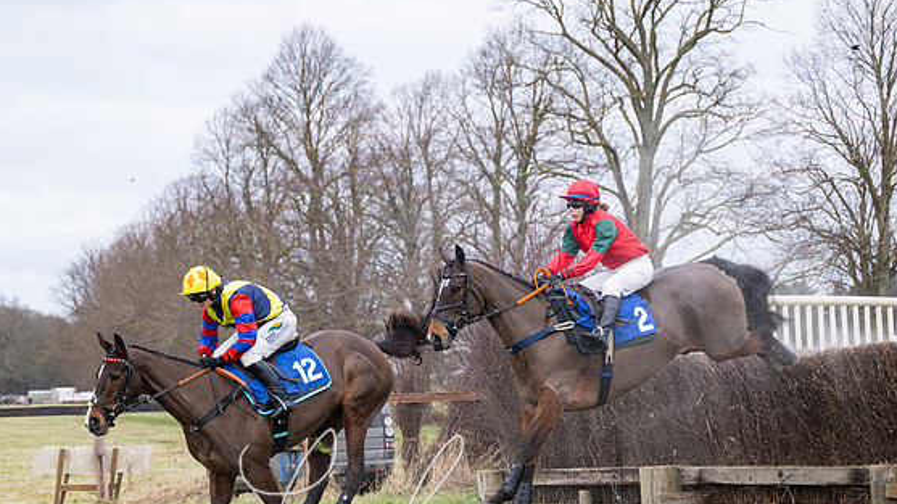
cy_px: 306
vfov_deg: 8.5
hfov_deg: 15.1
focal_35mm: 142
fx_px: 3377
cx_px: 526
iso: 800
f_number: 4
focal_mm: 98
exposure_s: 1/1000
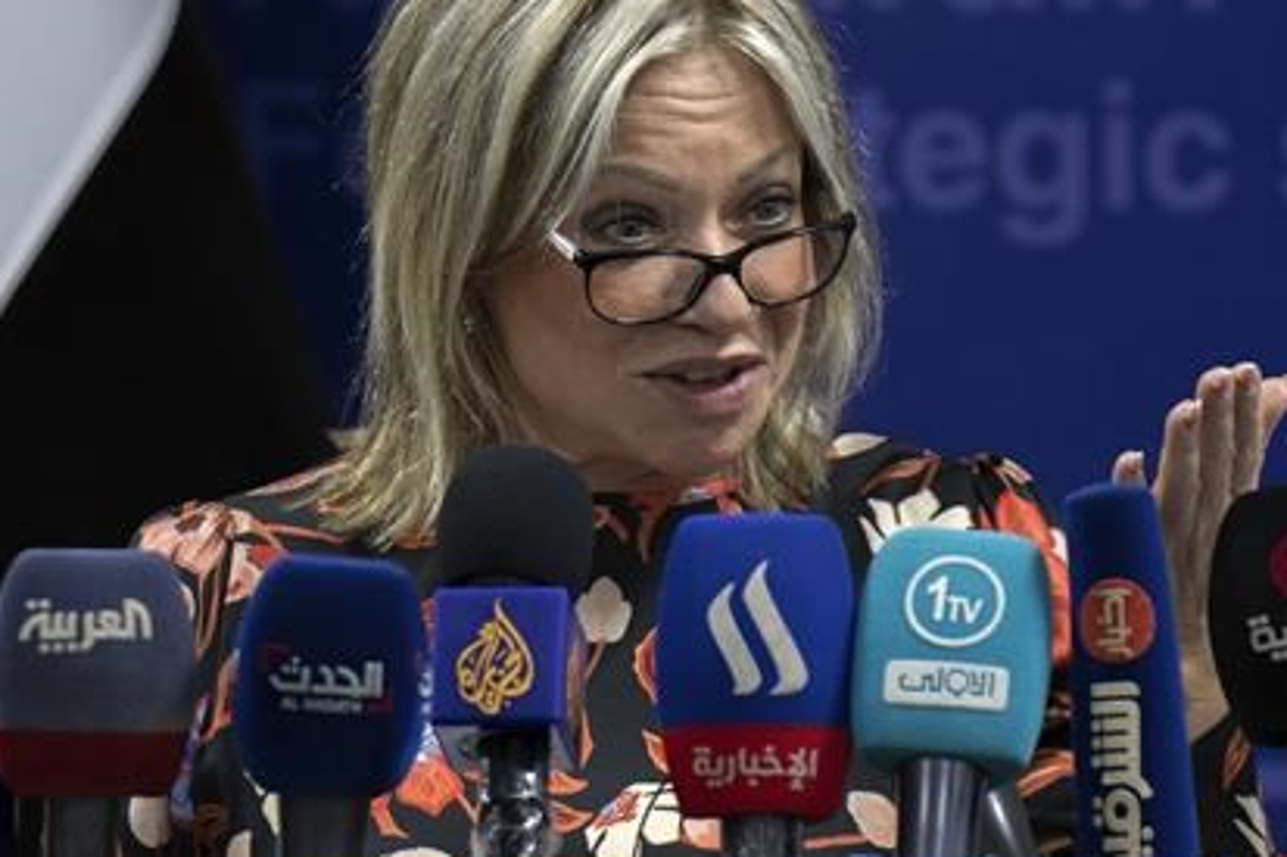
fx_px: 16866
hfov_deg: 4.4
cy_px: 376
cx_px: 408
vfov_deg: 2.9
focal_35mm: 472
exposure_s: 1/200
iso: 640
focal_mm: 200
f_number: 2.8
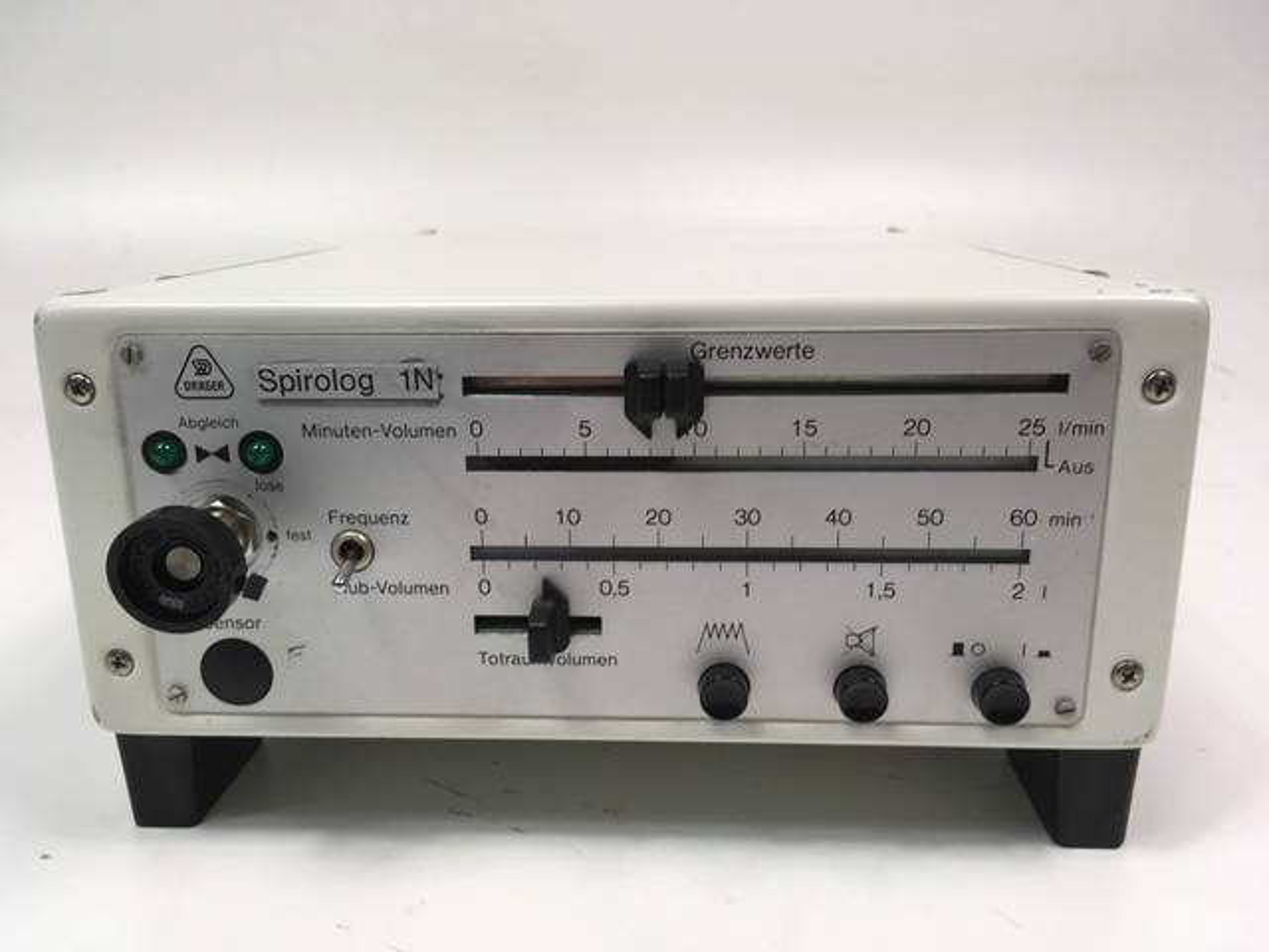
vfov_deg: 48.2
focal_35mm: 29
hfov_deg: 61.7
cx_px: 634
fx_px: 1063
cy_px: 476
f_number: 2.2
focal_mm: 4.15
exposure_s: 1/50
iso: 32
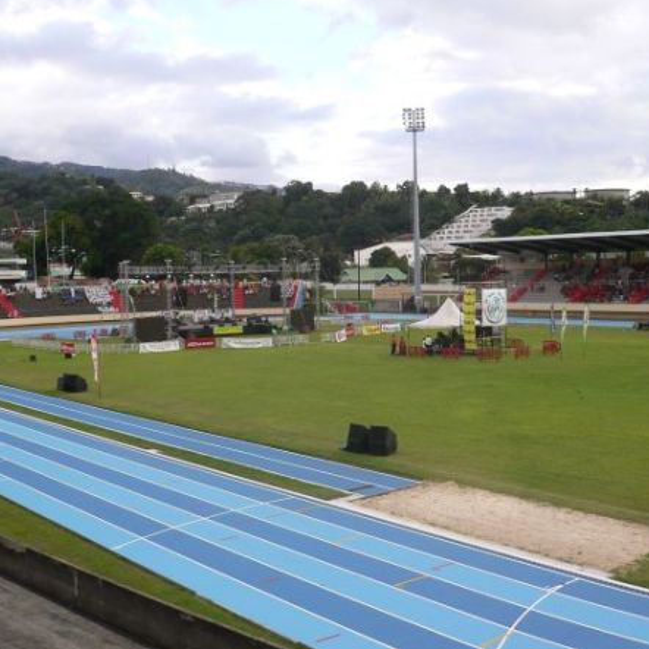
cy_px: 320
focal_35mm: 42
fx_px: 891
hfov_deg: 40.0
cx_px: 358
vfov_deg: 40.0
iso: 80
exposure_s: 1/320
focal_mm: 5.8
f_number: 2.8
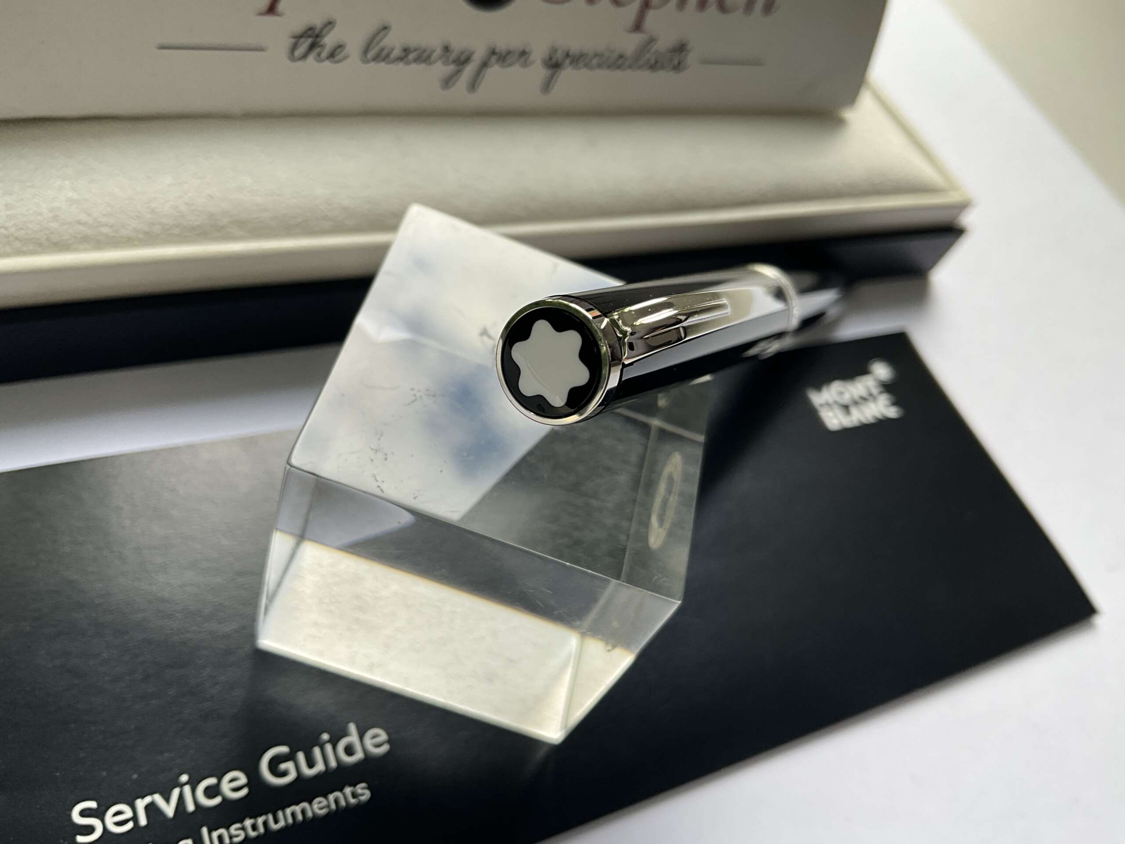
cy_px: 422
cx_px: 562
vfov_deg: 48.2
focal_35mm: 29
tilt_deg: -50.3
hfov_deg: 61.7
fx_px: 942
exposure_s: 1/122
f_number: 1.8
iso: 25
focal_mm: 3
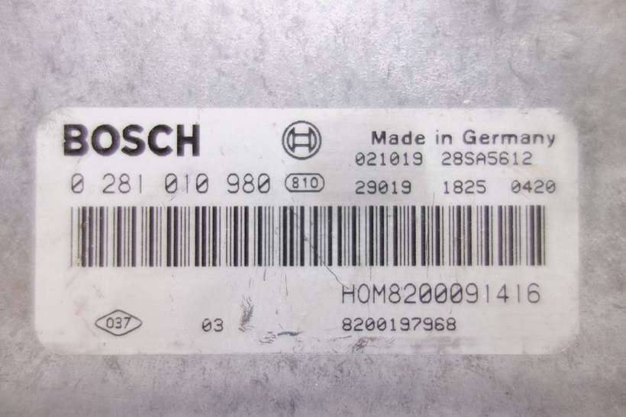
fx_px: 487
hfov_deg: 65.5
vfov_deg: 46.4
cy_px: 208
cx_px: 313
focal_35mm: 28
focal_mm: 10.4
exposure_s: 1/80
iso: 125
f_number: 1.8
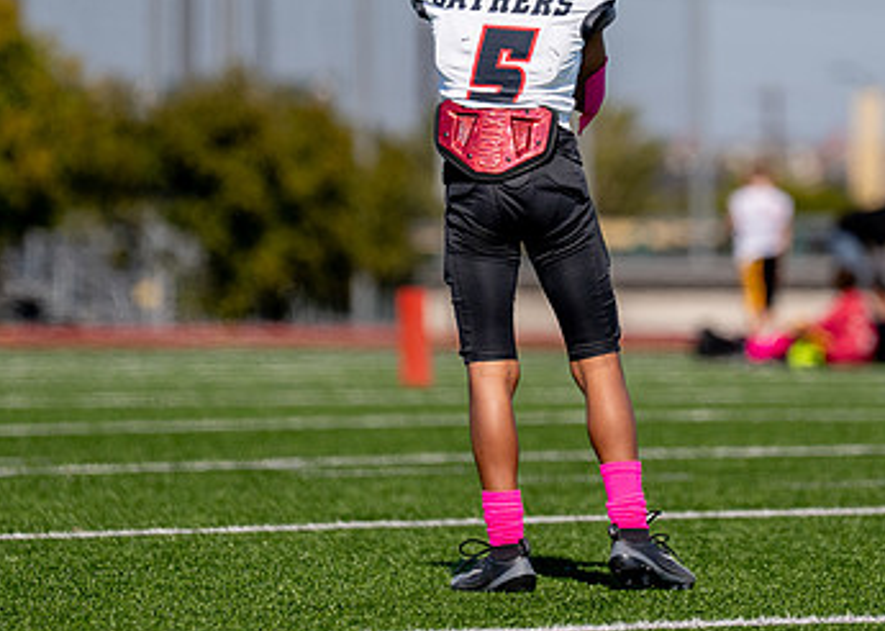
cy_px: 161
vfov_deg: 3.9
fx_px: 9370
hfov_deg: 5.4
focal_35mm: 373
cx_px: 535
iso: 250
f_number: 2.8
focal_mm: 178
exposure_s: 1/6400
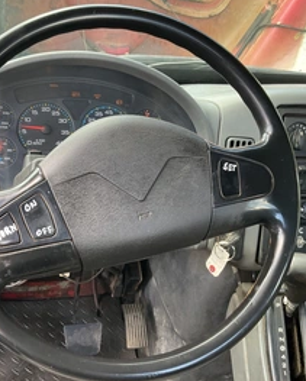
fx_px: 486
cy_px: 187
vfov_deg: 42.9
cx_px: 120
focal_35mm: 43
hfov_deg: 34.8
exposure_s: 1/93
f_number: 1.8
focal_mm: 3
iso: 64
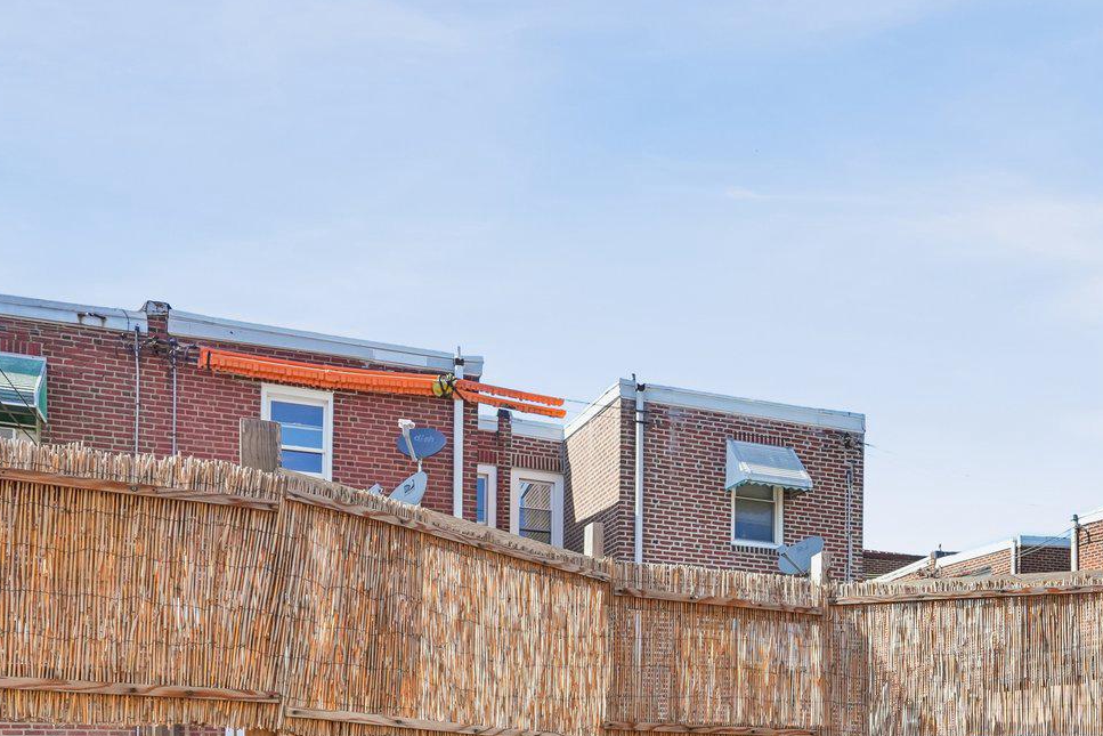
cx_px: 825
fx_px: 1103
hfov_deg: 50.9
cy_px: 754
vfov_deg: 33.4
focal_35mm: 36
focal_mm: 17
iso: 400
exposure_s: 1/800
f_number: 5.6
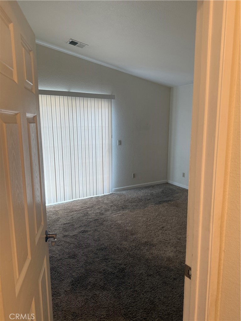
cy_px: 160
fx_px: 223
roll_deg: -0.2
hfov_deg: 56.8
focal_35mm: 24
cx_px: 120
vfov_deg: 71.6
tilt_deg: -8.6
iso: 160
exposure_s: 1/120
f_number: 1.78
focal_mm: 6.76
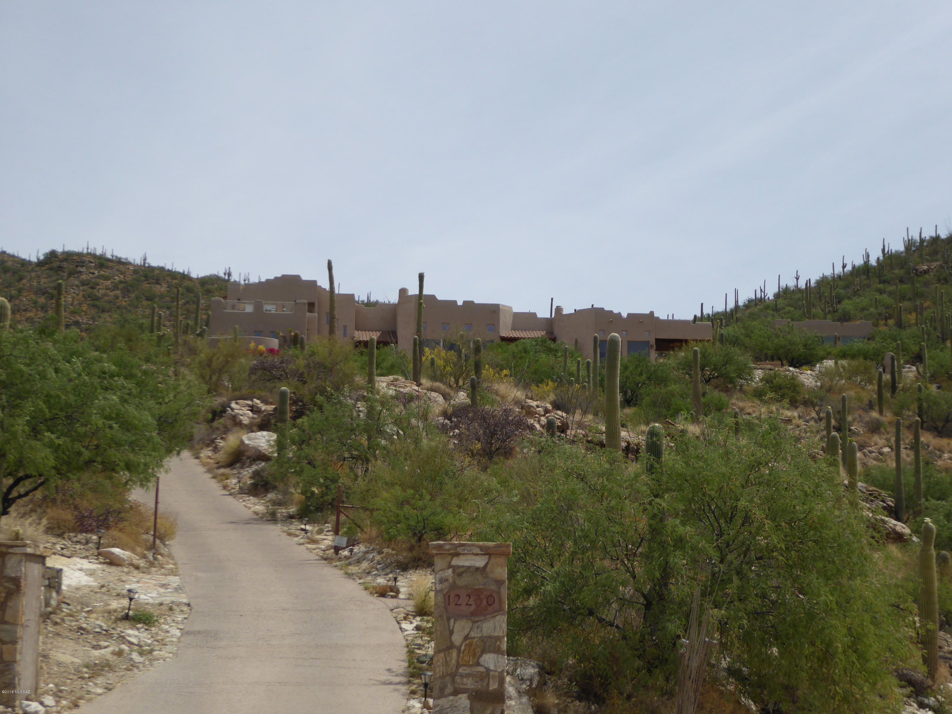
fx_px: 1678
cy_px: 357
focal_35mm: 61
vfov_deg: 24.0
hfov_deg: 31.7
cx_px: 476
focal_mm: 10.9
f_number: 4.3
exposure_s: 1/1000
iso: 100
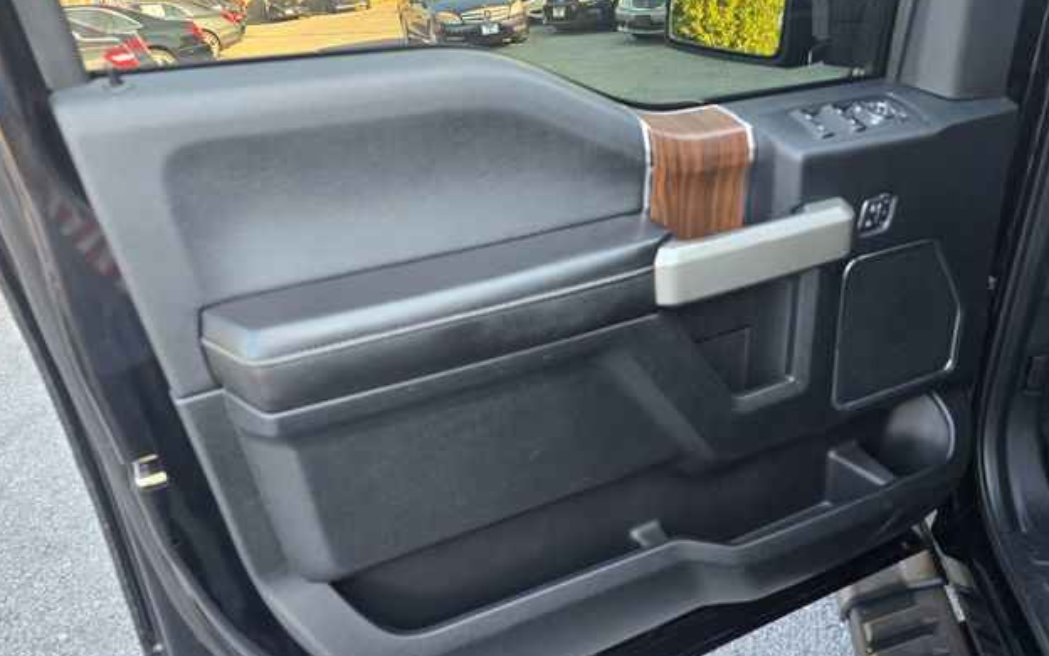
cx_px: 516
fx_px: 715
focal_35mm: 25
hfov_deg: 72.5
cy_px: 357
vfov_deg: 49.2
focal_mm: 6.3
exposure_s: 1/180
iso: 160
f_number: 1.7
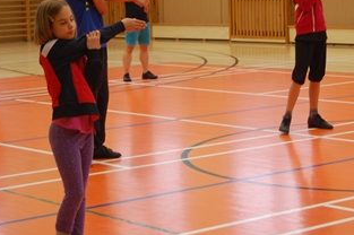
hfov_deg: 17.8
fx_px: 1130
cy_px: 63
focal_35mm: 115
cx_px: 211
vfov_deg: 11.9
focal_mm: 48
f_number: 5.6
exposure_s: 1/30
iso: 400
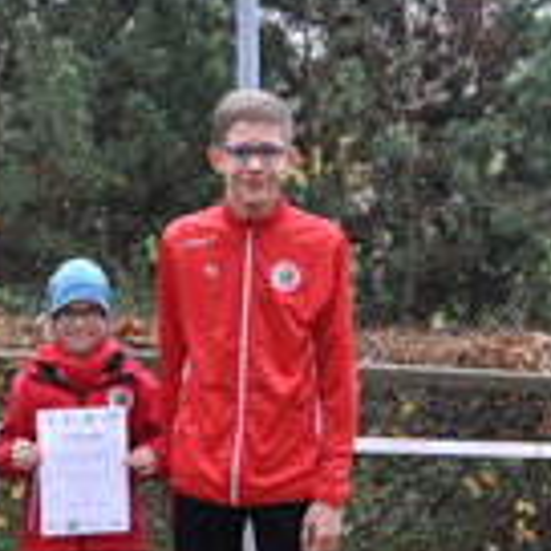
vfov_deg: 19.1
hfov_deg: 18.4
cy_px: 421
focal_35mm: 90
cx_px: -93
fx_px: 1621
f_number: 5.6
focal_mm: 24
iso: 220
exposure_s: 1/30
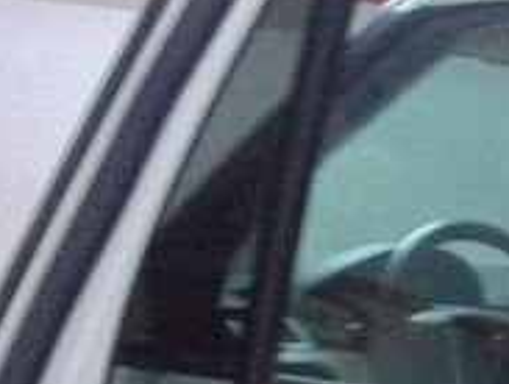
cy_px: 538
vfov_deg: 11.4
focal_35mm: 126
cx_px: 773
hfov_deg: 14.5
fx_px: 1856
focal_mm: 4.28
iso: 800
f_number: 2.4
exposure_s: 1/15
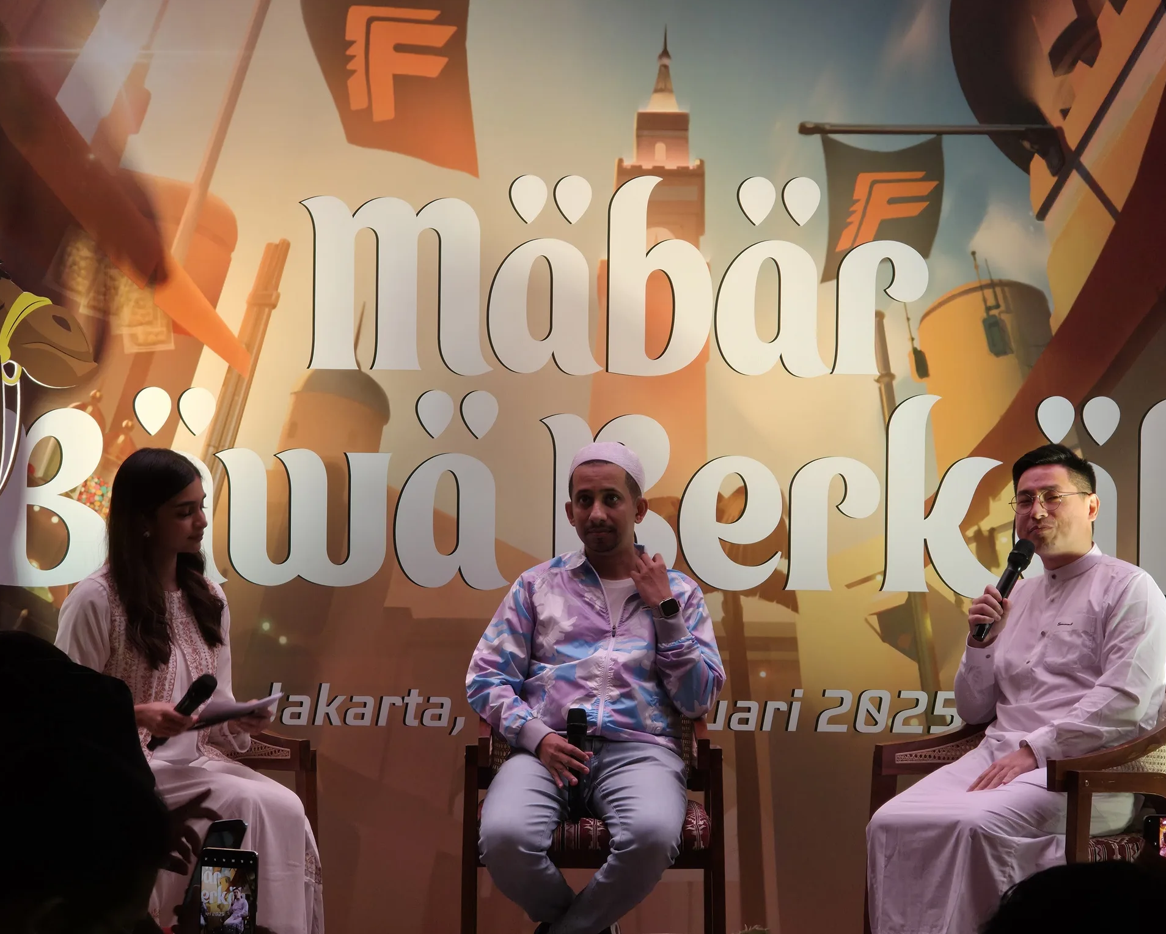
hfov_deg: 16.0
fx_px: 4142
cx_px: 599
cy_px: 467
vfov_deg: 12.9
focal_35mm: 120
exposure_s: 1/54.7
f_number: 3.4
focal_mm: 18.6
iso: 80
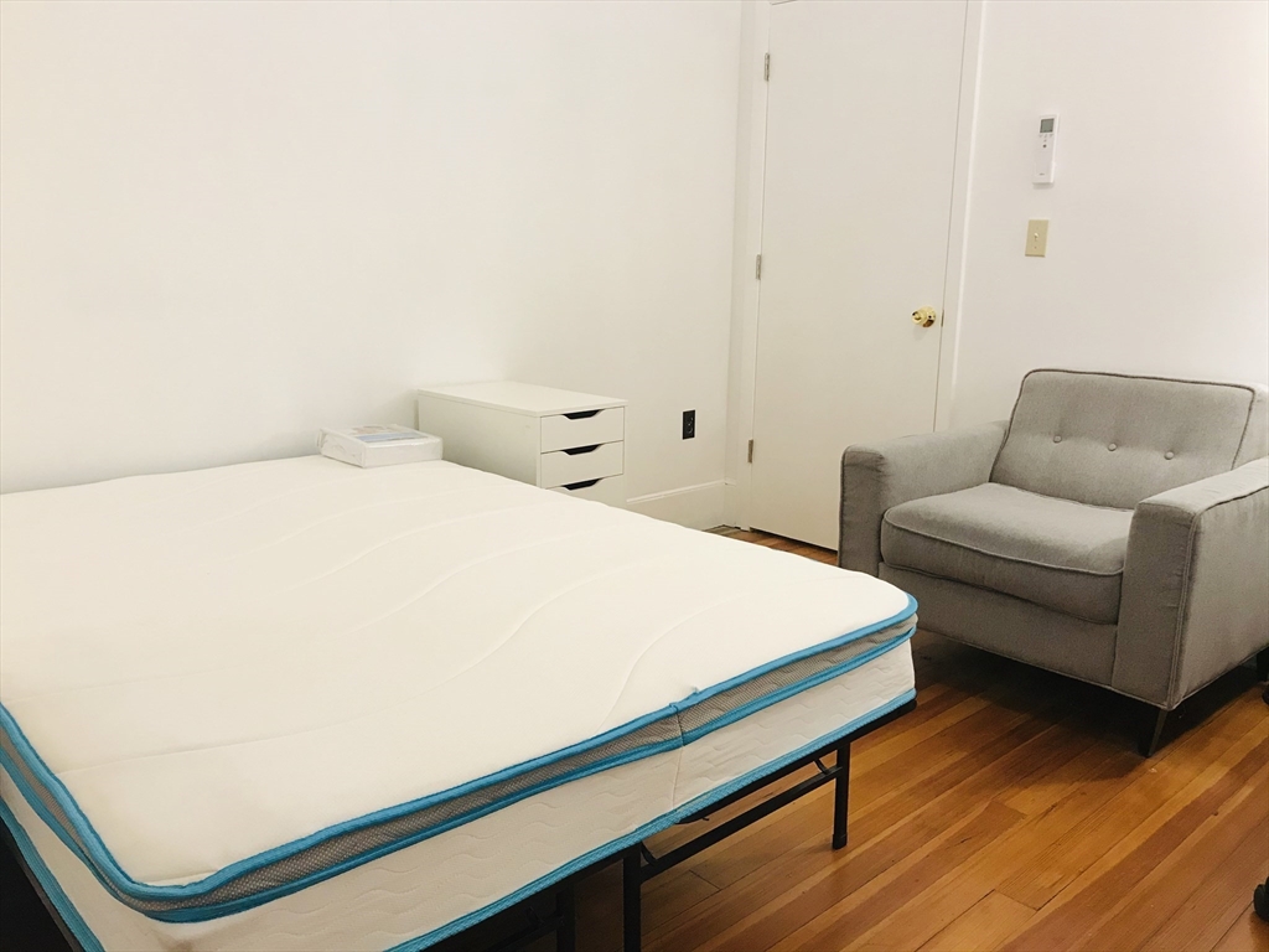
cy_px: 476
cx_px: 634
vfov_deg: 49.7
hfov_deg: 63.4
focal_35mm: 28
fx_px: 1026
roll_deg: -1.0
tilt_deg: -11.7
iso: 40
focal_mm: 3.99
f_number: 1.8
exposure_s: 1/30
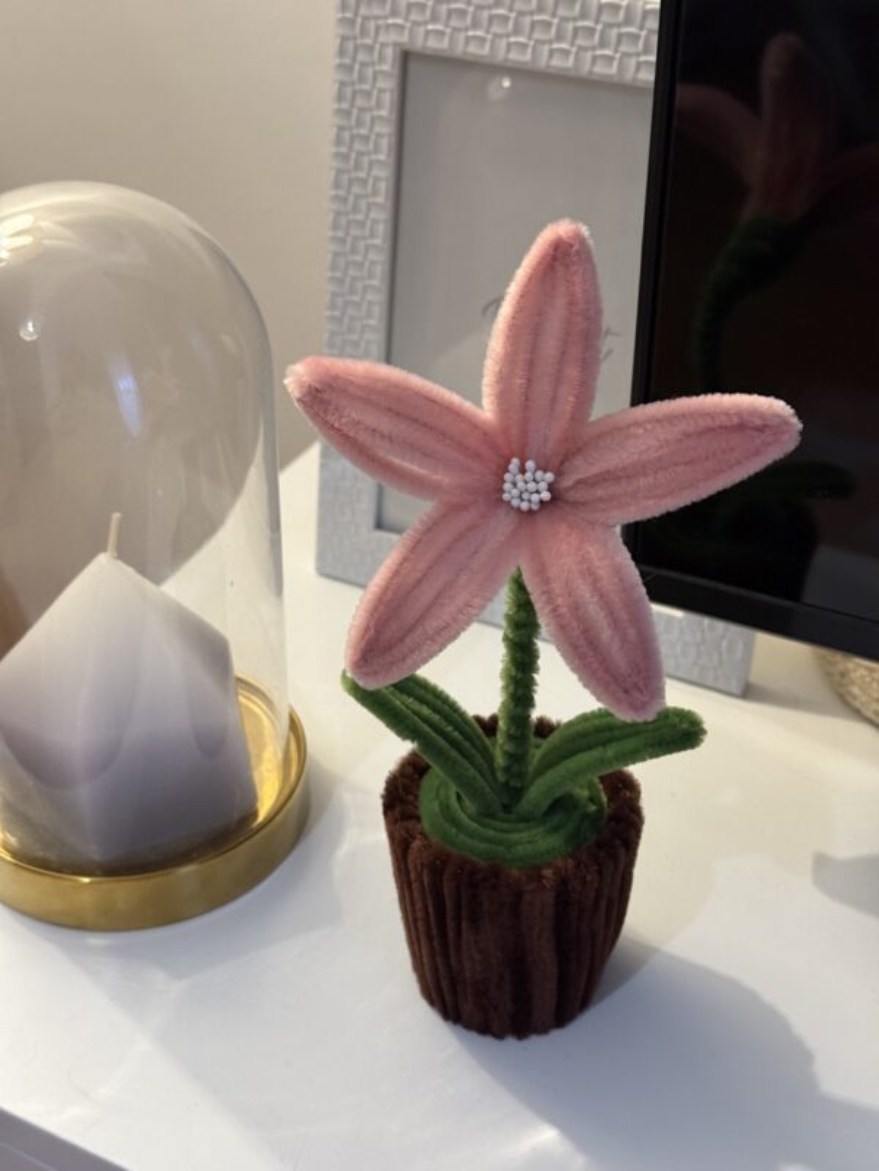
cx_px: 440
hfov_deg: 30.3
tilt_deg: -34.2
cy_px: 586
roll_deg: +0.6
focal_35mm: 48
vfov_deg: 39.7
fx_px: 1625
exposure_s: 1/50
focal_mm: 6.76
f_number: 1.78
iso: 250
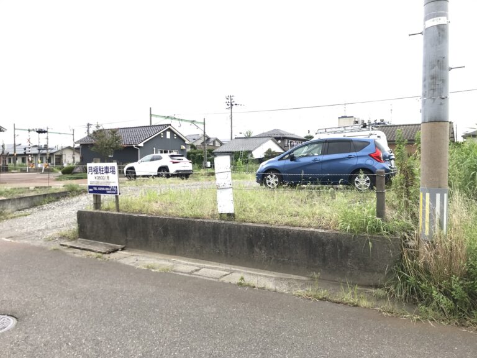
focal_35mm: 28
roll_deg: -0.5
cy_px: 179
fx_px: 386
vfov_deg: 49.7
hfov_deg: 63.4
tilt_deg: +2.6
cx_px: 238
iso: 20
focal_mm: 3.99
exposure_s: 1/153
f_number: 1.8
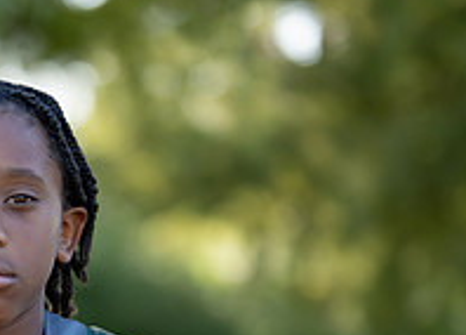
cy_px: 430
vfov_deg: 8.5
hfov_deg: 11.8
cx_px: 24
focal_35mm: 168
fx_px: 2226
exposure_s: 1/1250
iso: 100
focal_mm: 50
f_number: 1.2
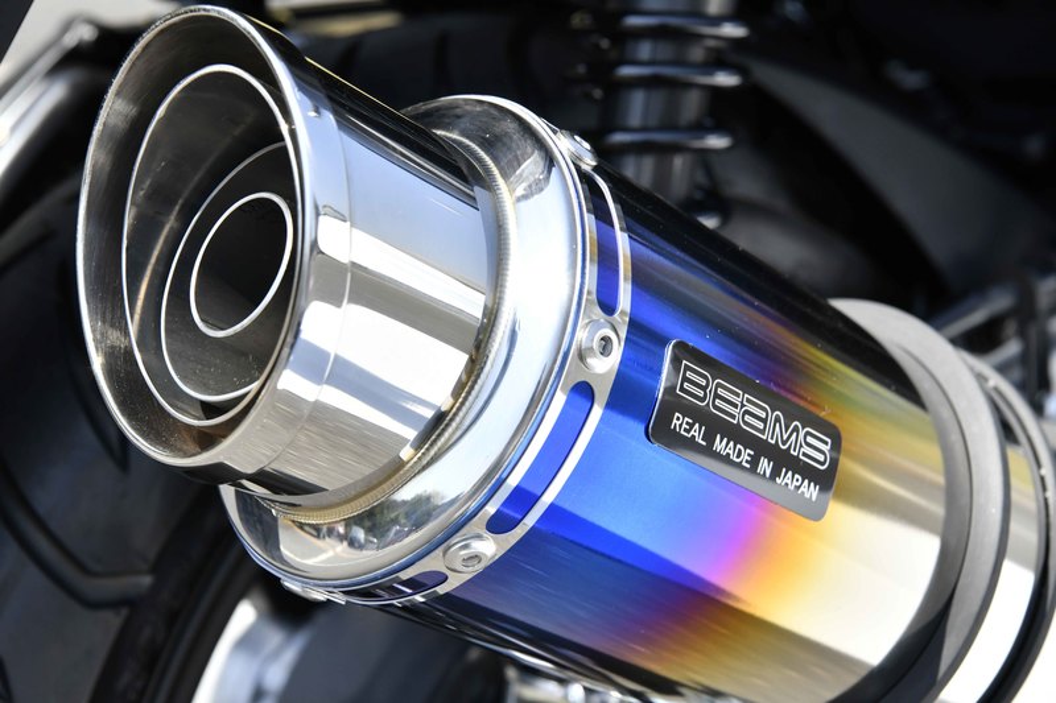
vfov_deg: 19.4
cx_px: 528
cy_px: 352
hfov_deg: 28.8
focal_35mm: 70
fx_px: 2053
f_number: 13
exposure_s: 1/800
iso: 1000
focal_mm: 70
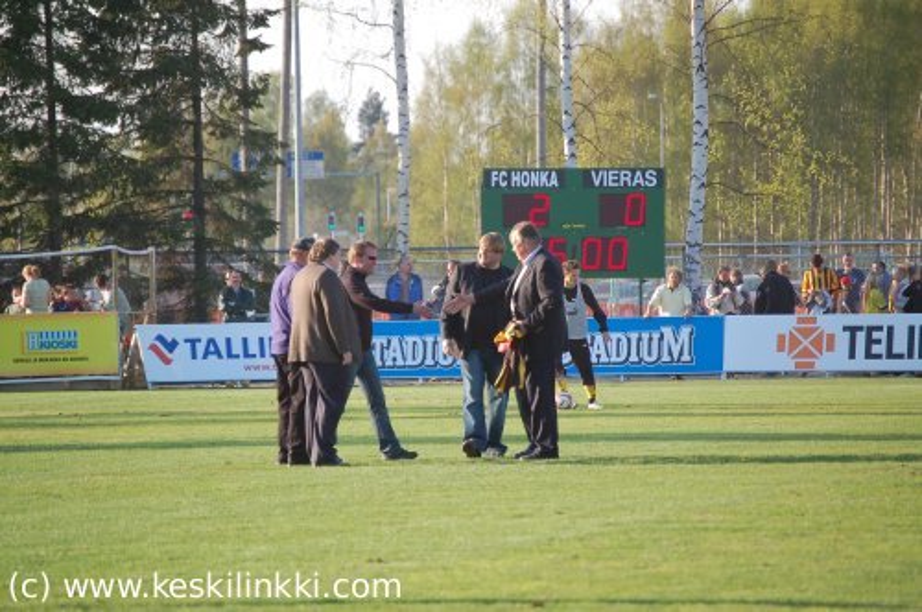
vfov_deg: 4.6
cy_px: 306
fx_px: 7673
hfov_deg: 6.9
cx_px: 461
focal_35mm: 300
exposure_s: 1/500
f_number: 5.6
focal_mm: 200
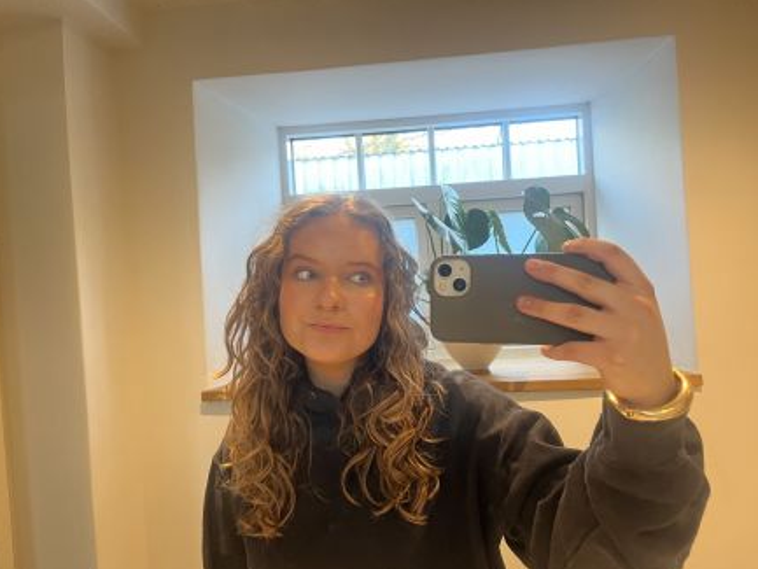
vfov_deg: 51.4
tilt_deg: +1.6
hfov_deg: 65.3
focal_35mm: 27
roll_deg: +3.0
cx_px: 383
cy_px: 288
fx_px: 591
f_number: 1.6
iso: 160
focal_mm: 5.1
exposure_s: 1/50
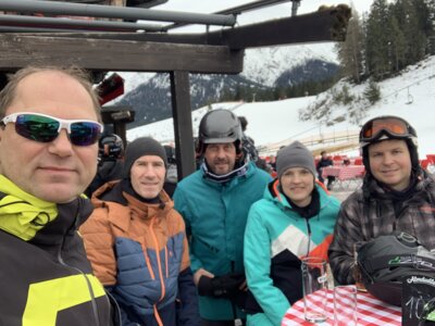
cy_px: 163
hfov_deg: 56.8
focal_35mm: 32
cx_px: 218
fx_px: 402
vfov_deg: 44.2
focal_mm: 2.87
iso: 25
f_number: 2.2
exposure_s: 1/121
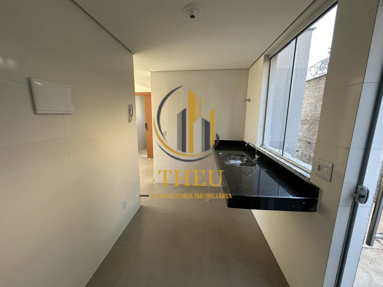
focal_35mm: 14
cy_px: 144
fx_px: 155
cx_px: 192
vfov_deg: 85.7
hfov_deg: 102.1
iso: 125
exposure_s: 1/99
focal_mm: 2.22
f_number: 2.2
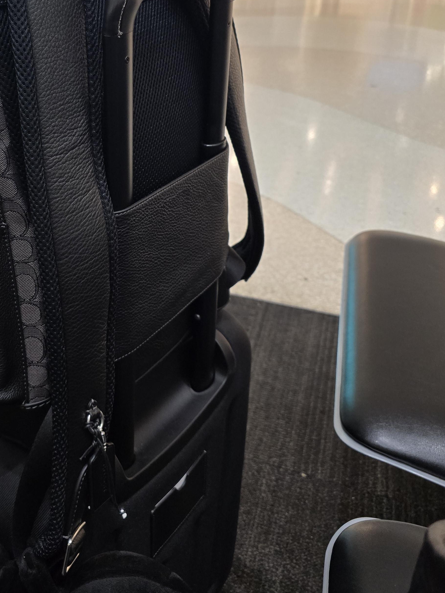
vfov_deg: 47.7
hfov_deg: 36.9
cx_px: 116
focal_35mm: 38
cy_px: 173
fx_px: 651
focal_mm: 6.3
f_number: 1.7
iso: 400
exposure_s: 1/120
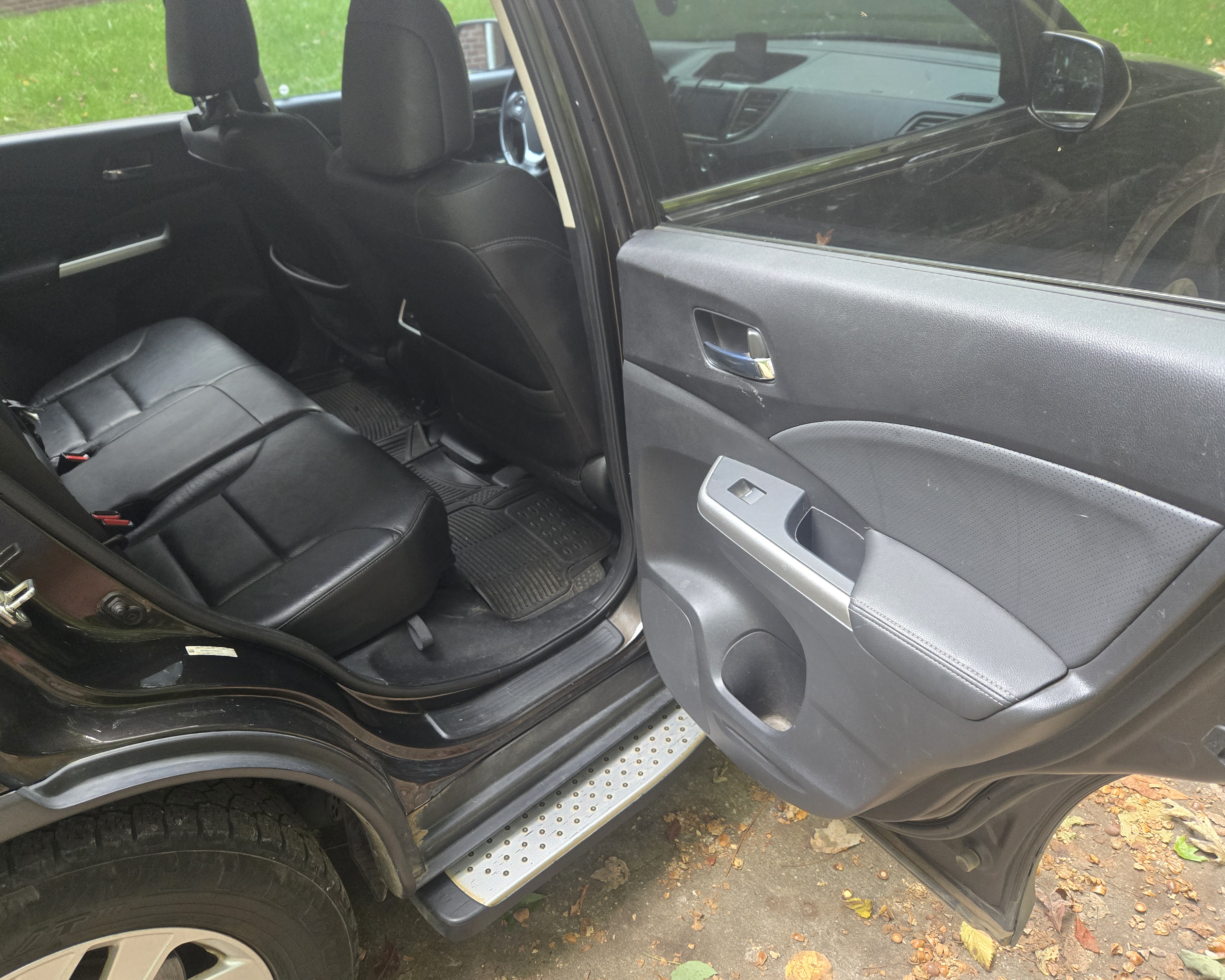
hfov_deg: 70.3
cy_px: 490
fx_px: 870
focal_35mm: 24
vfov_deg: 58.8
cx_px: 605
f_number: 1.8
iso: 640
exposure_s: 1/120
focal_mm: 5.4
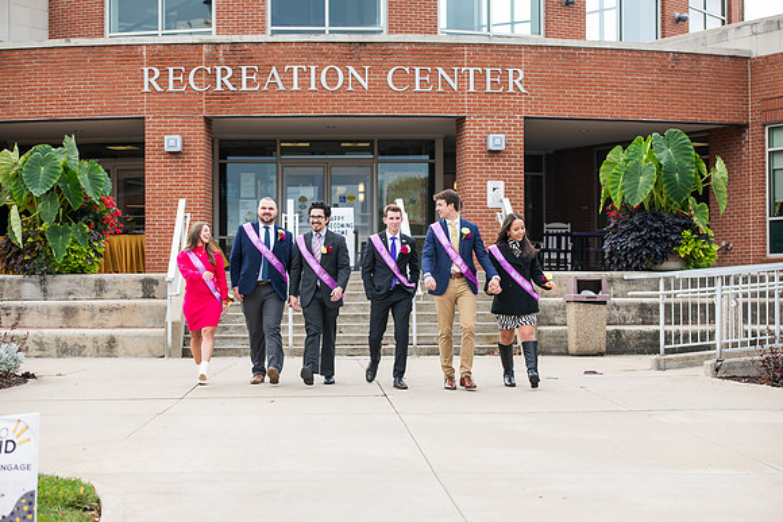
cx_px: 392
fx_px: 1740
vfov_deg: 17.1
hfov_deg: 25.4
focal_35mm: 80
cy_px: 261
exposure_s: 1/400
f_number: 4.5
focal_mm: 80
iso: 250
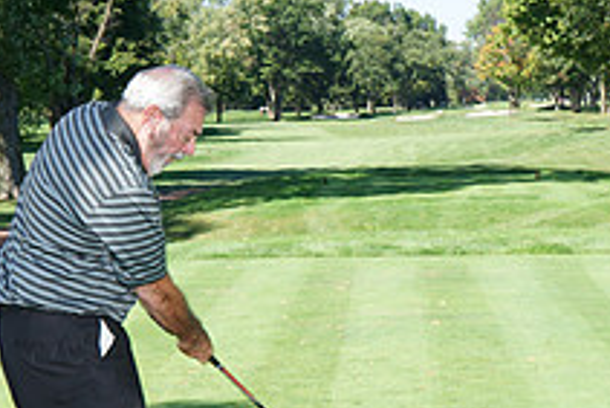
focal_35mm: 99
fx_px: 1679
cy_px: 389
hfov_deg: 20.6
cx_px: 332
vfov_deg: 13.7
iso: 200
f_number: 8
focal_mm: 36
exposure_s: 1/200
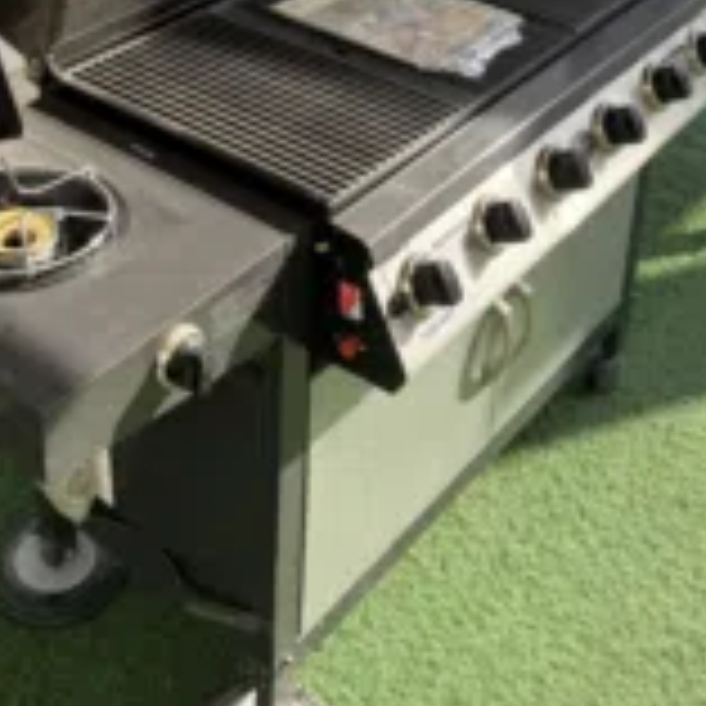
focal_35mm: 54
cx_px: 261
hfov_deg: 31.5
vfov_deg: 28.8
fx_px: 1246
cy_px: -63
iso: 80
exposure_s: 1/1122
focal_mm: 6.76
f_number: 1.78
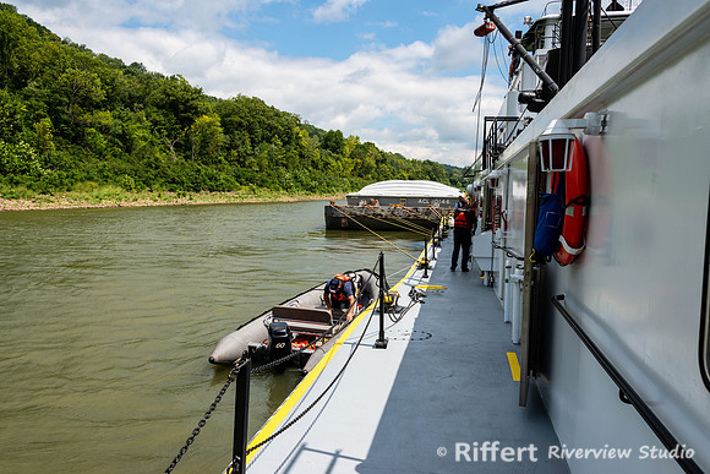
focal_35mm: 29
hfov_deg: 63.7
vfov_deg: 45.0
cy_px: 237
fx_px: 571
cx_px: 355
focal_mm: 28
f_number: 10
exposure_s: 1/200
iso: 100
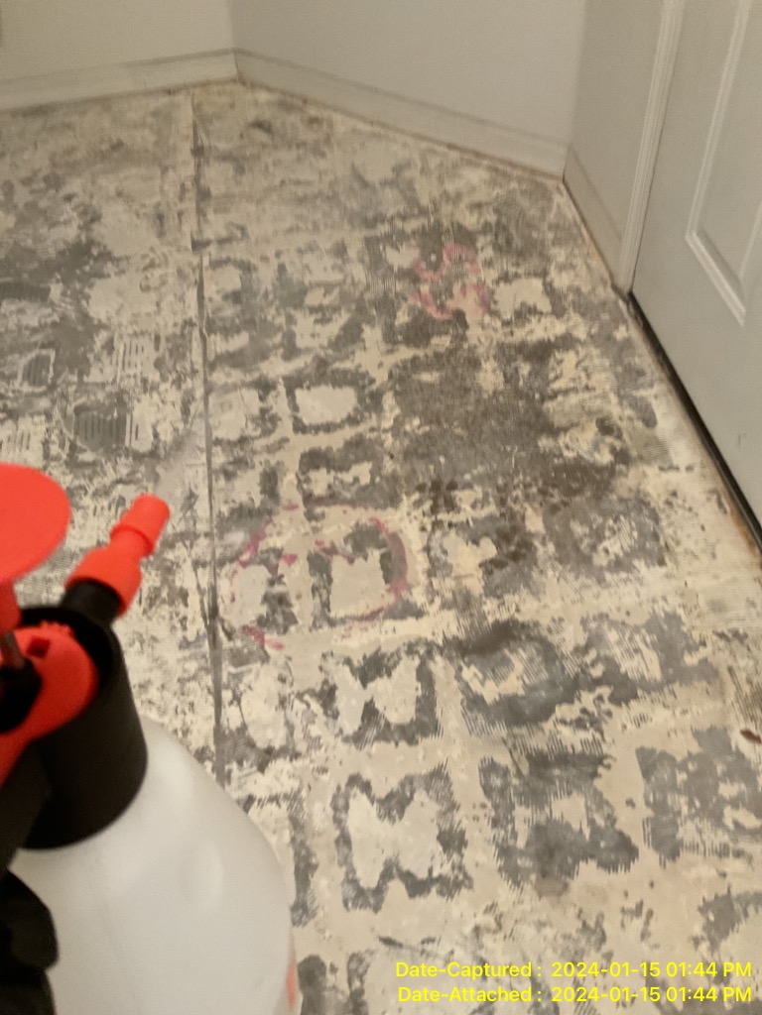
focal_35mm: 29
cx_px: 381
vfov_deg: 61.7
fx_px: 851
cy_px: 508
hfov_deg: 48.2
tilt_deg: -52.5
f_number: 1.8
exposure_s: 1/60
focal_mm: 3
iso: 125
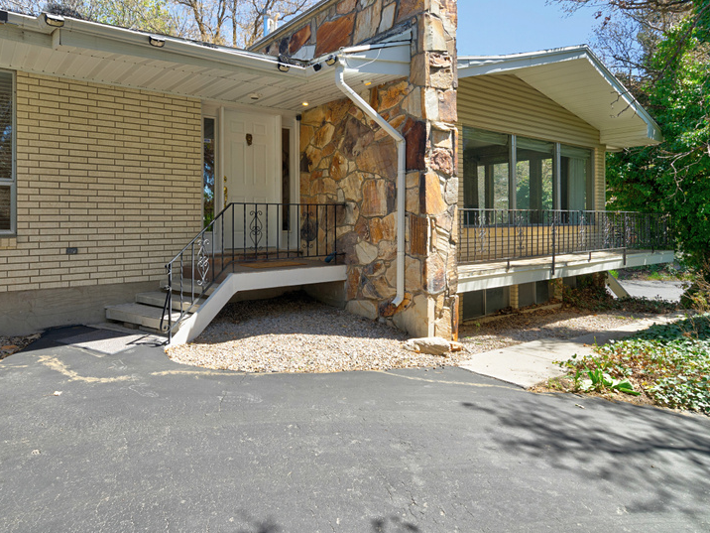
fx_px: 451
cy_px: 234
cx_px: 305
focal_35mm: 22
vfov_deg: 60.9
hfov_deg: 76.0
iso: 320
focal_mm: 16
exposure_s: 1/60
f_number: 9
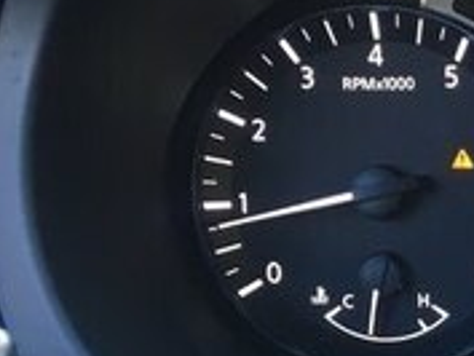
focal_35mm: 108
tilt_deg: -26.9
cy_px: 406
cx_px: 686
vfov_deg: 13.4
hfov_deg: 16.7
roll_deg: +0.9
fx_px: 1480
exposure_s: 1/33
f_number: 2.2
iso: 64
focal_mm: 4.15
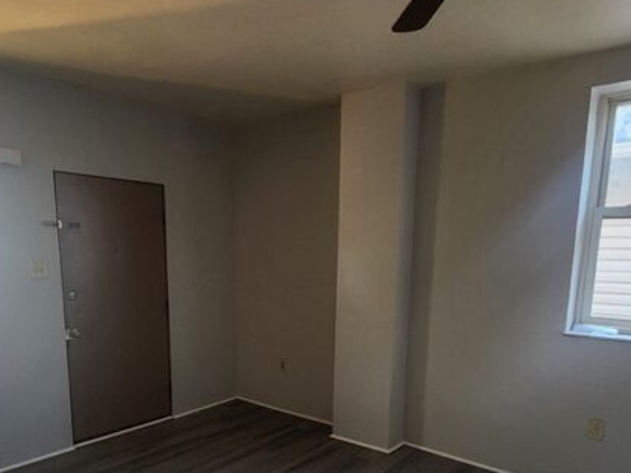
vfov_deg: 53.1
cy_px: 338
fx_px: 456
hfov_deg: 69.3
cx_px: 293
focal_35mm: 25
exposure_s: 1/60
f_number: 2.2
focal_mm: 2.2
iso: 400
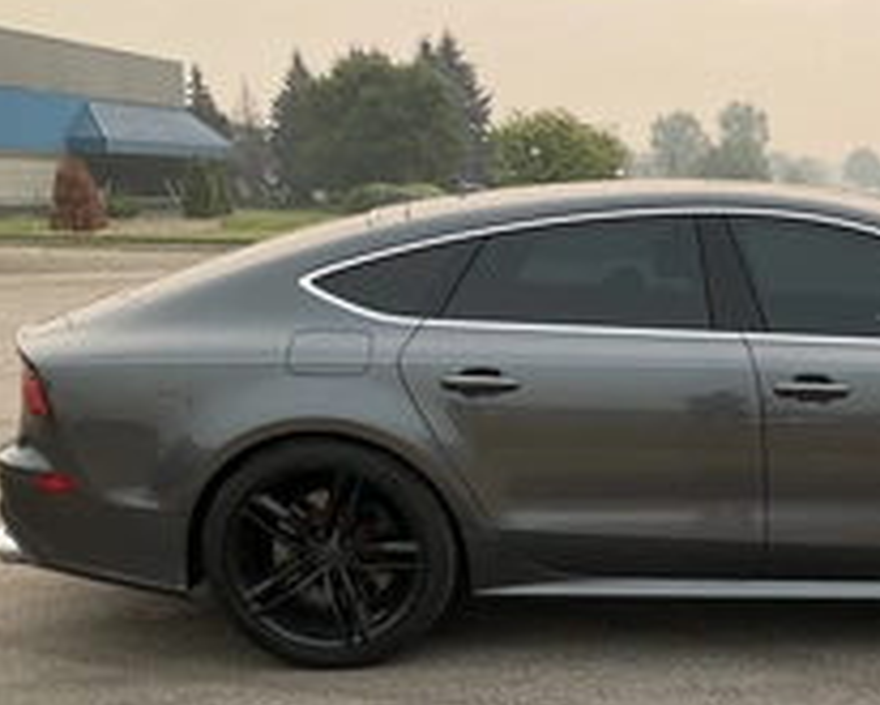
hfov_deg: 32.3
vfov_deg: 27.3
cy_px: 508
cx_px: 807
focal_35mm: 55
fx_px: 1433
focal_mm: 3
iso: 25
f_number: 1.8
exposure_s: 1/912
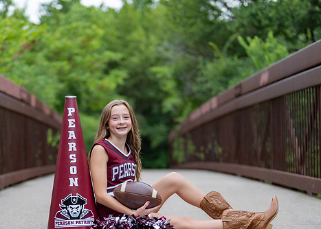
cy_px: 168
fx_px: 757
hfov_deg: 23.9
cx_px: 123
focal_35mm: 83
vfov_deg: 17.2
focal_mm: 50
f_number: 1.2
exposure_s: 1/1000
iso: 100
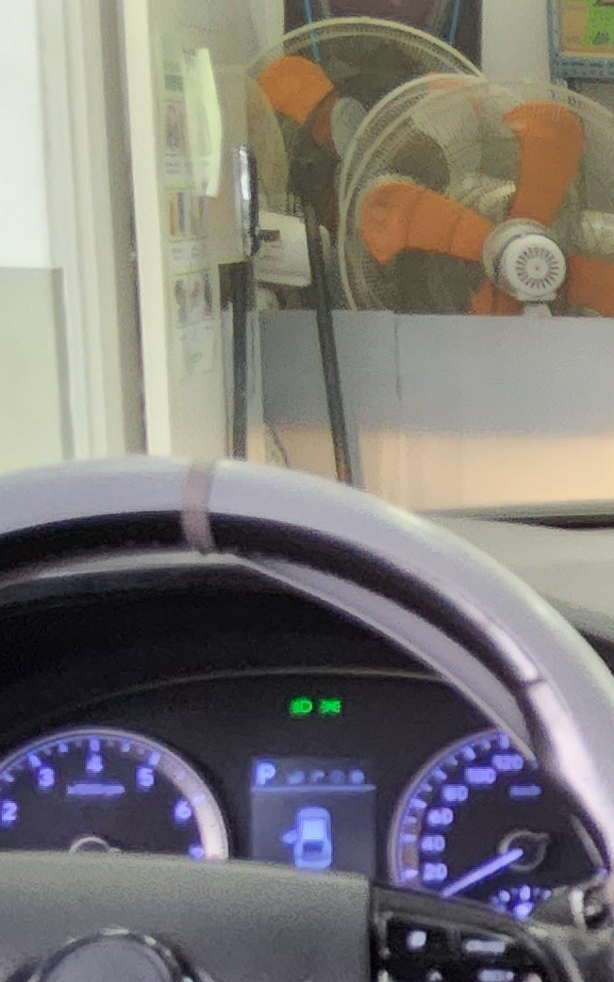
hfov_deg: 11.2
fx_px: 2812
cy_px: 796
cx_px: 1261
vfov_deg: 19.6
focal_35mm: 105
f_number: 2
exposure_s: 1/100
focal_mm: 3.08
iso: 250
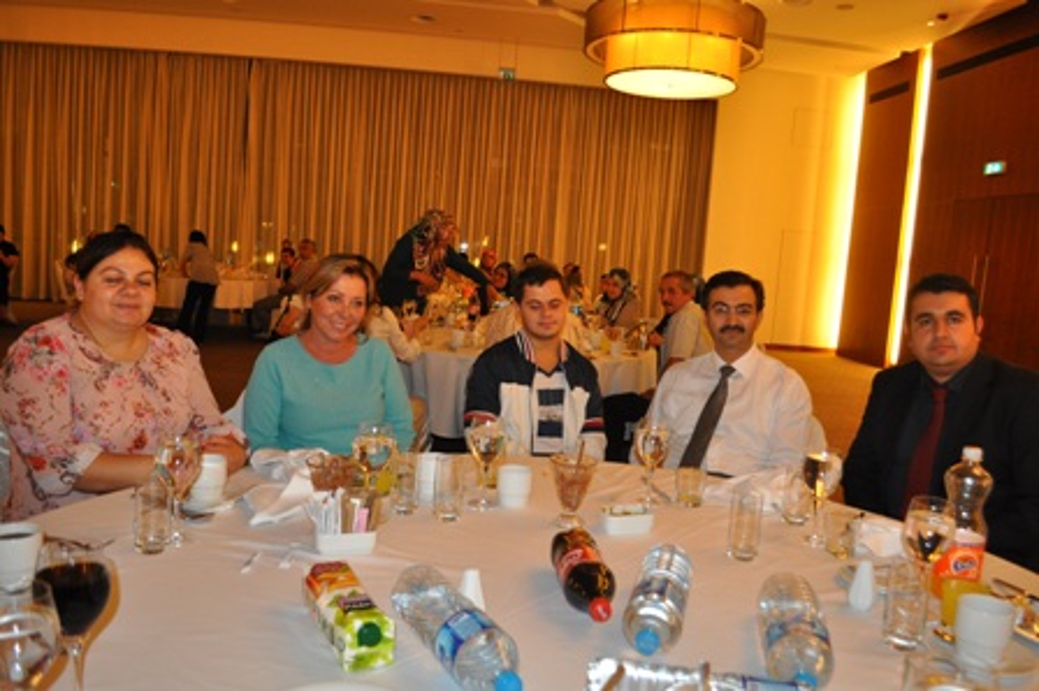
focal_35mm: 27
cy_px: 346
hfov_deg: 67.4
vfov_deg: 47.9
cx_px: 520
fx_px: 779
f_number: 3.5
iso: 800
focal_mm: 18
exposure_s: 1/80
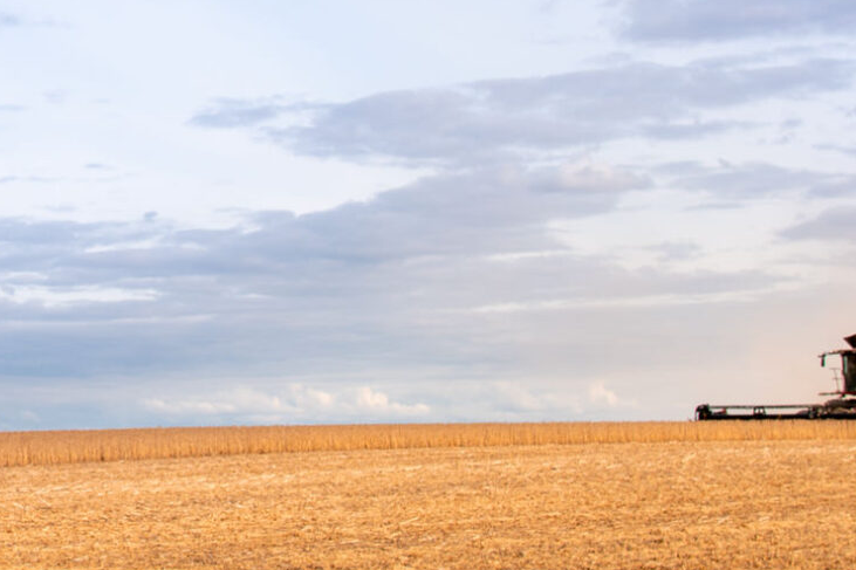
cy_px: 94
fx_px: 2662
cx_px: -70
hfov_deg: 17.7
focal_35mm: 112
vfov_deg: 12.2
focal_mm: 32
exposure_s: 1/160
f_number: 7.1
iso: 125
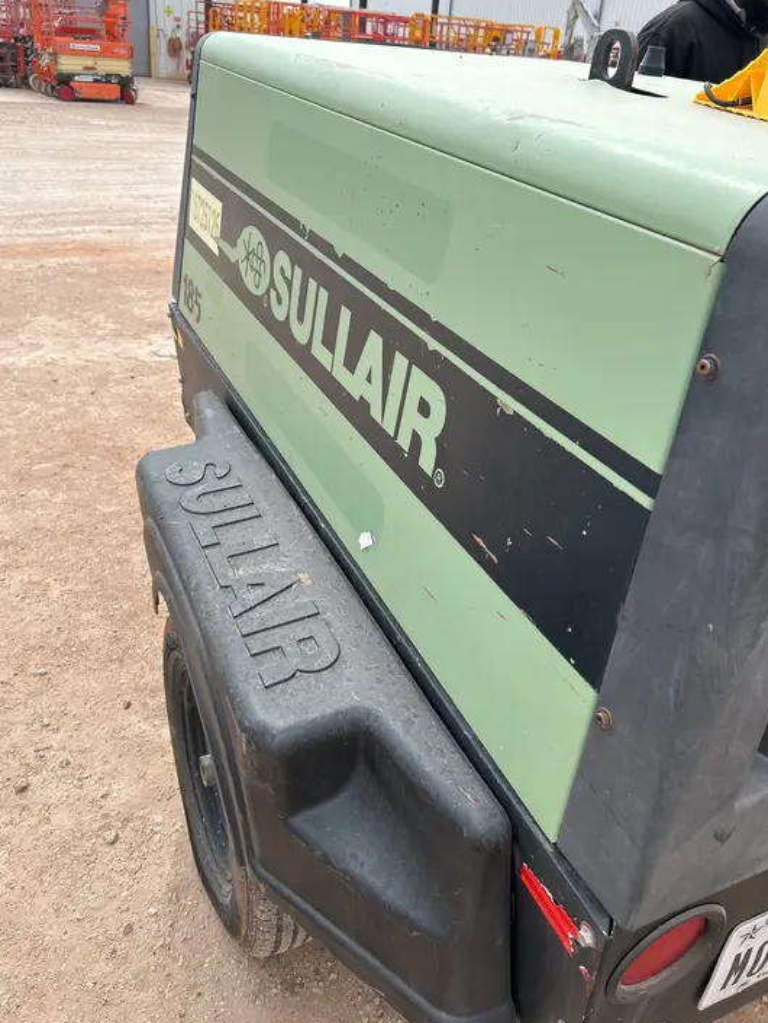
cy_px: 517
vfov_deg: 65.3
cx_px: 375
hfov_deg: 51.4
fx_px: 798
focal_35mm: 27
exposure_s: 1/2695
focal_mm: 5.7
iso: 50
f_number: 1.5
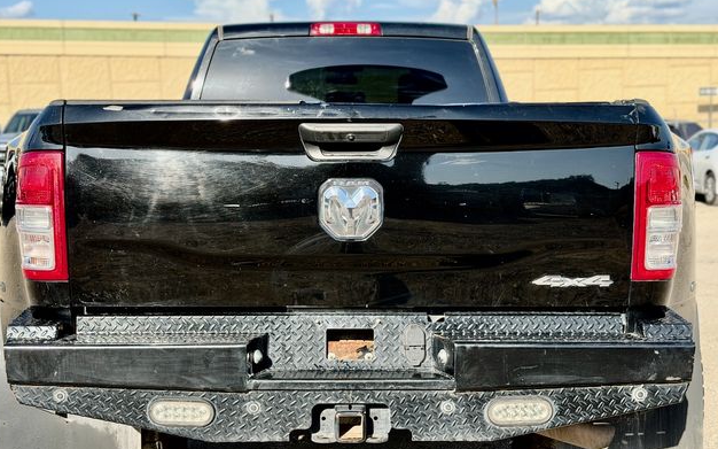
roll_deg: +1.7
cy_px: 263
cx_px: 352
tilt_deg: -7.7
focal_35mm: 52
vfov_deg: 24.8
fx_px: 1017
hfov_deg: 38.9
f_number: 1.78
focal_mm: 6.76
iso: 100
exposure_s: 1/2146
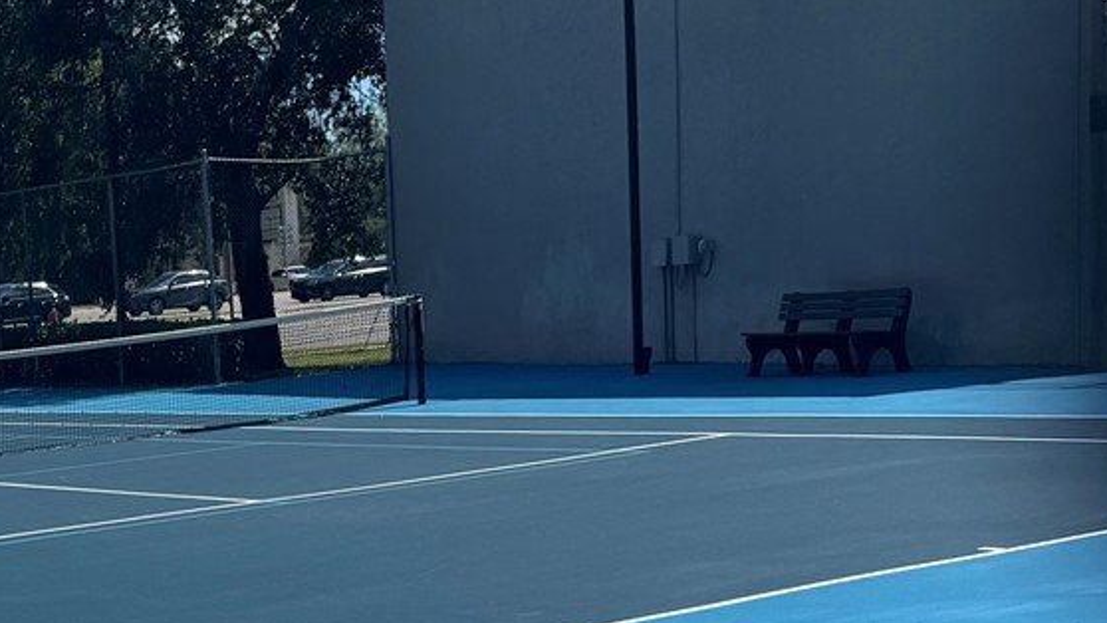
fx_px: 2202
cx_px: 85
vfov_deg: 15.7
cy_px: 681
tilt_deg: -10.7
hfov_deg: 27.1
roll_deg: +3.8
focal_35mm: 75
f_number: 1.78
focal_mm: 6.76
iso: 80
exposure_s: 1/5814
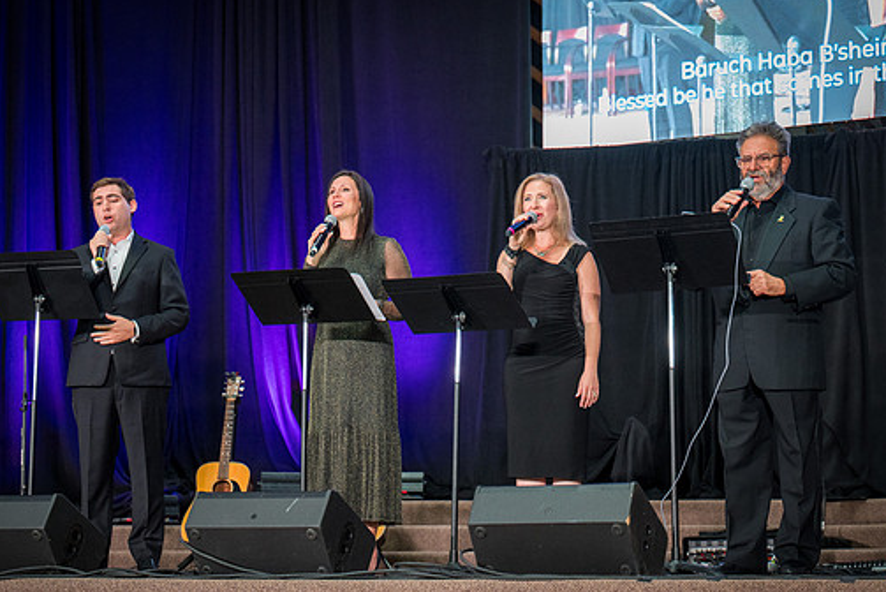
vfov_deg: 15.5
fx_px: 2167
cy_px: 349
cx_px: 464
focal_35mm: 88
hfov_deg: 23.1
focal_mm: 70
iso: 1600
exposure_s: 1/90
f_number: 2.8
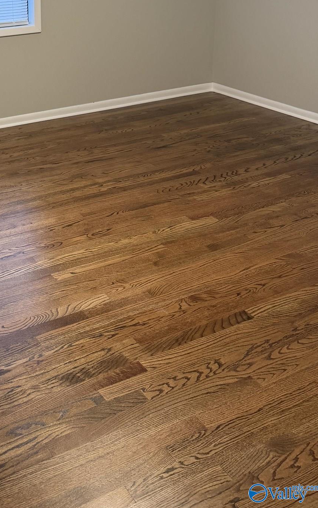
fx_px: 596
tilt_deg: -13.5
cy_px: 80
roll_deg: +2.7
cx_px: -1
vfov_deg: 43.4
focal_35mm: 43
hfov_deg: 28.0
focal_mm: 6.76
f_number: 1.78
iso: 250
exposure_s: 1/60
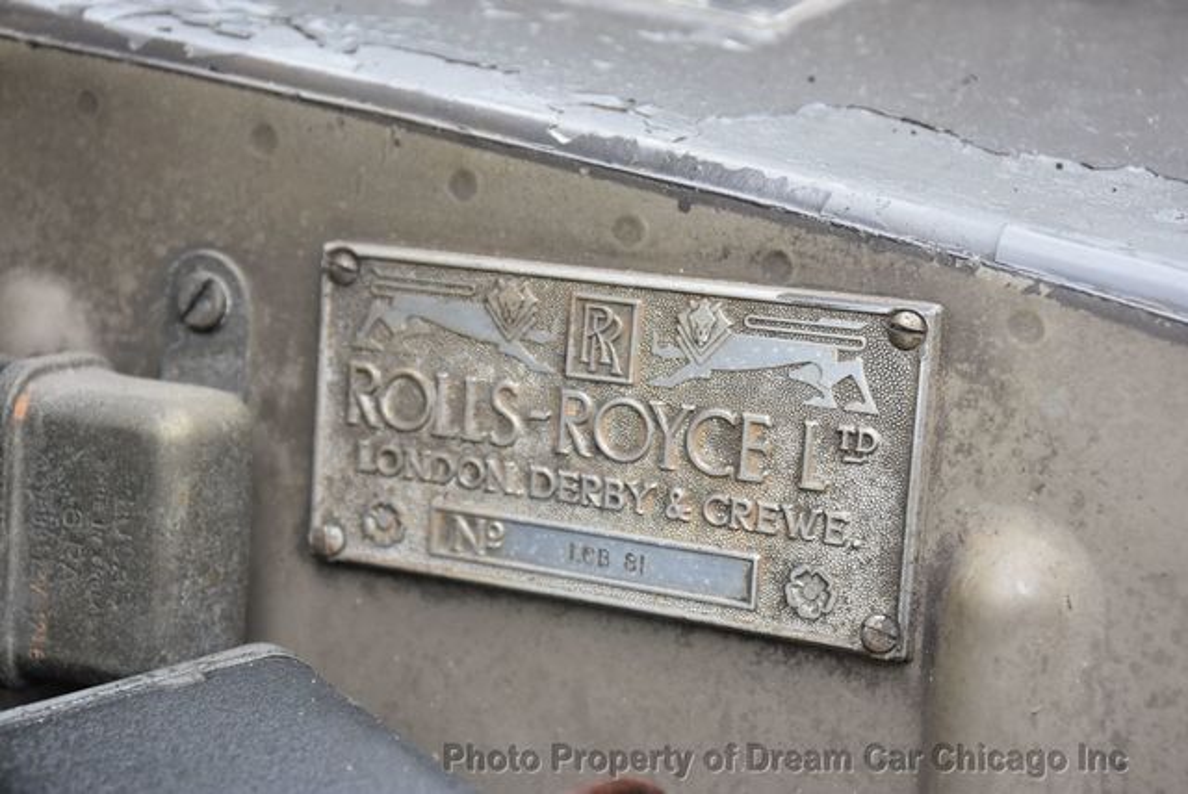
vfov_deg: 18.2
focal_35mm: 75
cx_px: 594
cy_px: 397
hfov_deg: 27.0
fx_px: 2477
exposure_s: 1/250
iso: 800
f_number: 8
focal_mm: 50
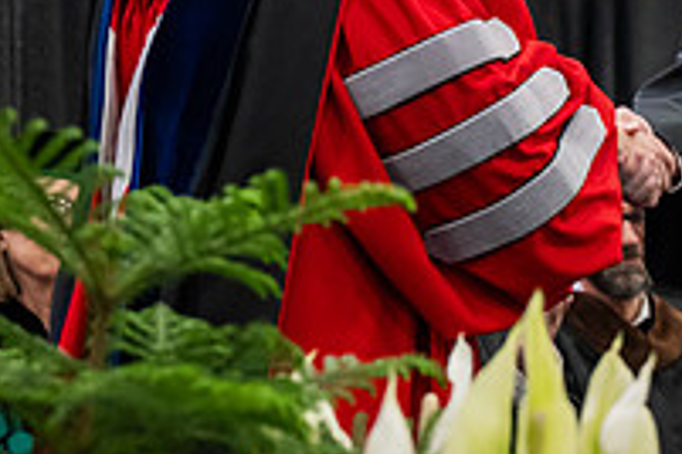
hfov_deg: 9.5
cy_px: -97
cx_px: 702
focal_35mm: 214
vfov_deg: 6.4
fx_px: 4054
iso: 2500
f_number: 3.2
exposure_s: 1/200
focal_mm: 74
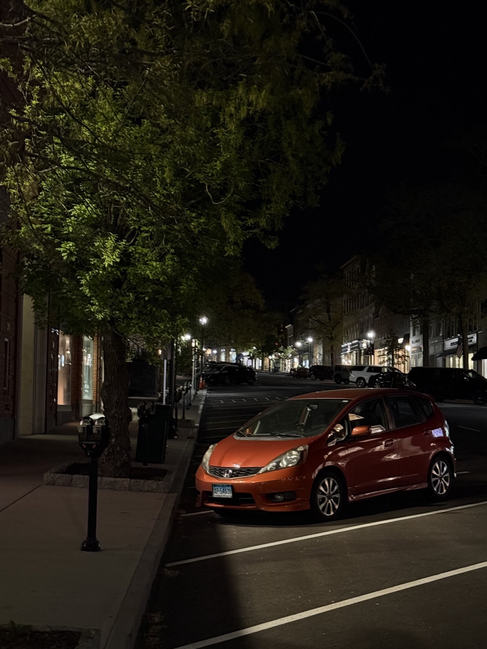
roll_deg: -0.5
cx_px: 307
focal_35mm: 63
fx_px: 1181
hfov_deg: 23.2
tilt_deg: +2.1
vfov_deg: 30.7
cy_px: 326
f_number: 1.78
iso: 500
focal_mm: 6.76
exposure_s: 1/30
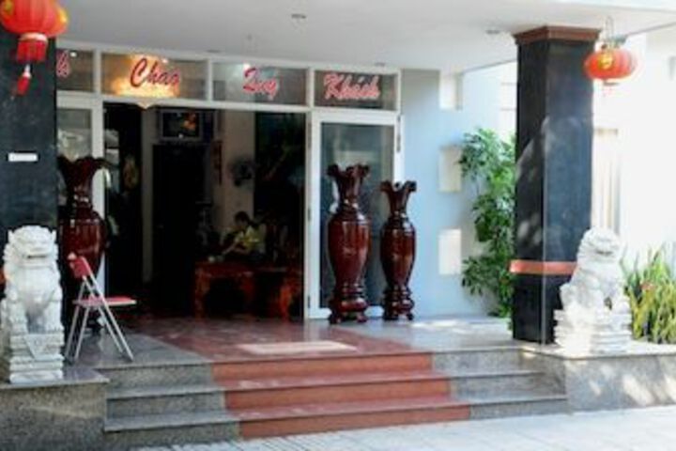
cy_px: 226
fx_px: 1070
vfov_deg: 23.8
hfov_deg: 35.1
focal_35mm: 57
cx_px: 338
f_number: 20
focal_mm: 38
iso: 1600
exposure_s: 1/20
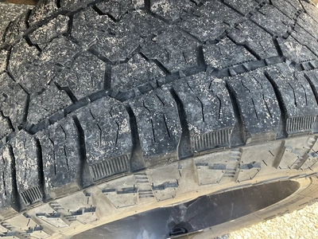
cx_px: 159
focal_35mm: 29
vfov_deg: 48.2
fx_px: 266
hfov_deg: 61.7
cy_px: 120
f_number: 1.8
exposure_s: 1/122
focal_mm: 3
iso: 32
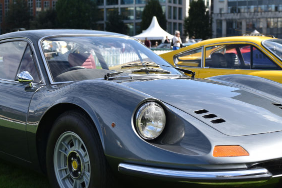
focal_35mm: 69
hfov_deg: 29.2
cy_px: 80
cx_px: 126
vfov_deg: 19.8
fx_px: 541
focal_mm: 38
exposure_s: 1/800
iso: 125
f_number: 4.5
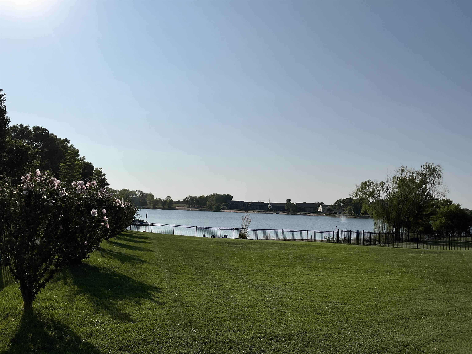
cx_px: 236
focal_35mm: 29
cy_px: 177
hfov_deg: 61.7
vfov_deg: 48.2
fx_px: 395
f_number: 1.8
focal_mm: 3
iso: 25
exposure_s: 1/7407
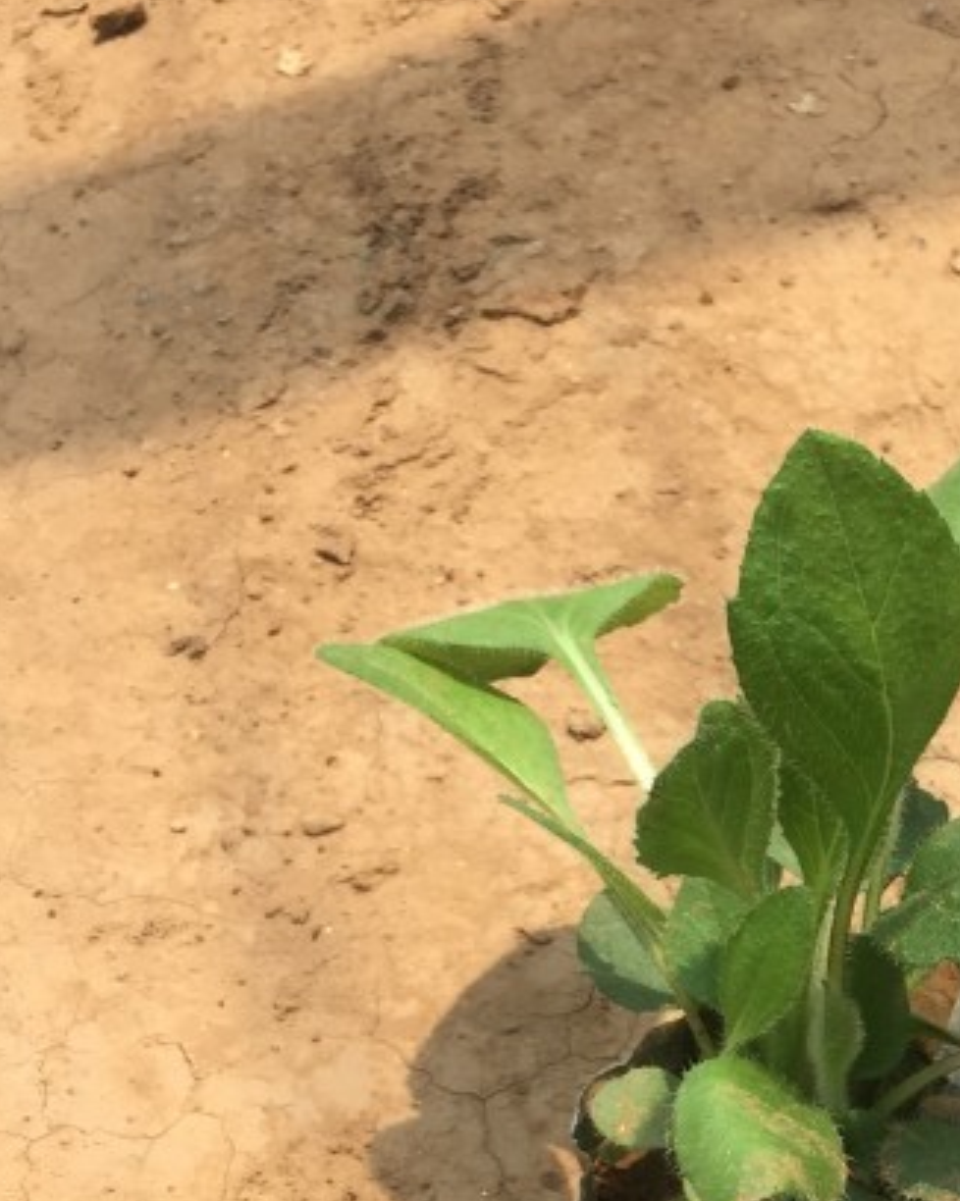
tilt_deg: -57.6
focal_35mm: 74
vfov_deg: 25.2
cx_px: 1066
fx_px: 2630
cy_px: 1004
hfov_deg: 19.8
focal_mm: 4.15
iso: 32
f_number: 2.2
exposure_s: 1/1236
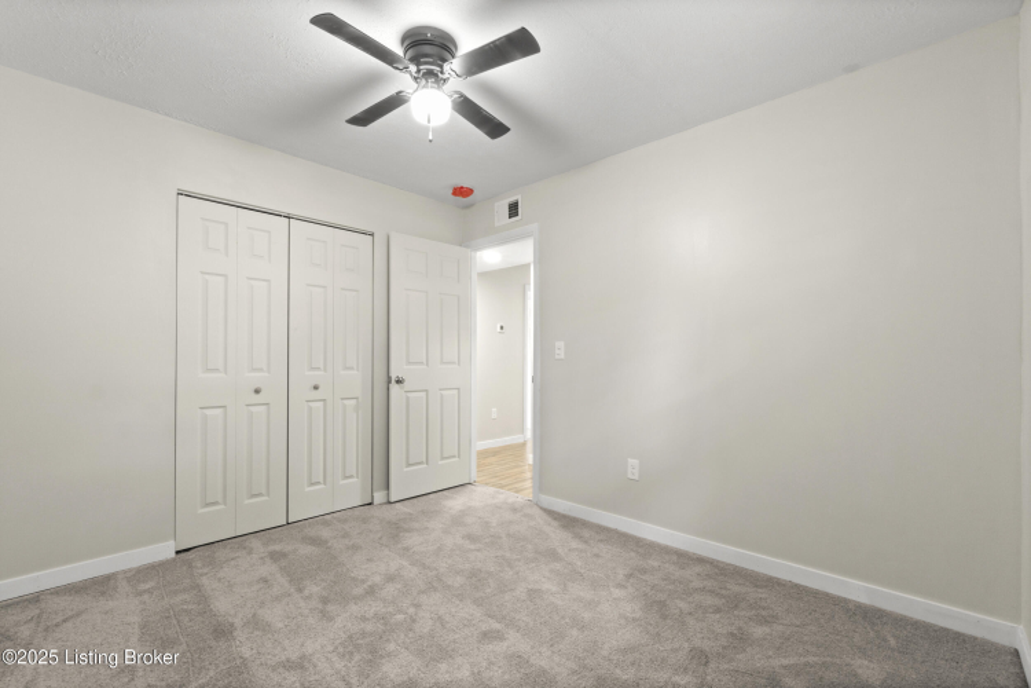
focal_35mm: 15
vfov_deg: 77.3
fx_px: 430
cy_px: 344
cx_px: 516
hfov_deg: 100.4
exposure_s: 1/2
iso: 400
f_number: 10
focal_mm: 10
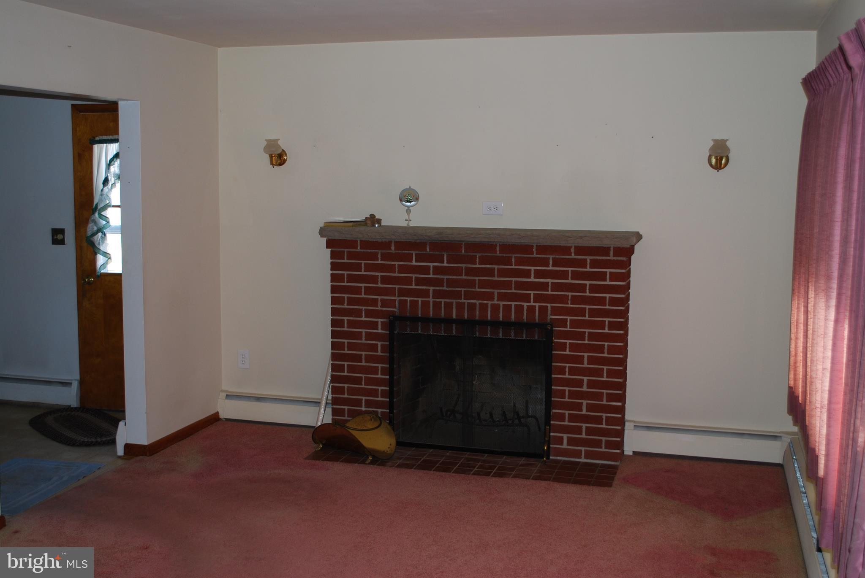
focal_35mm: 39
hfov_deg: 49.5
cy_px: 289
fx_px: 938
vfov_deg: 34.3
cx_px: 432
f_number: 4.5
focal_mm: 26
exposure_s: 1/60
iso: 200
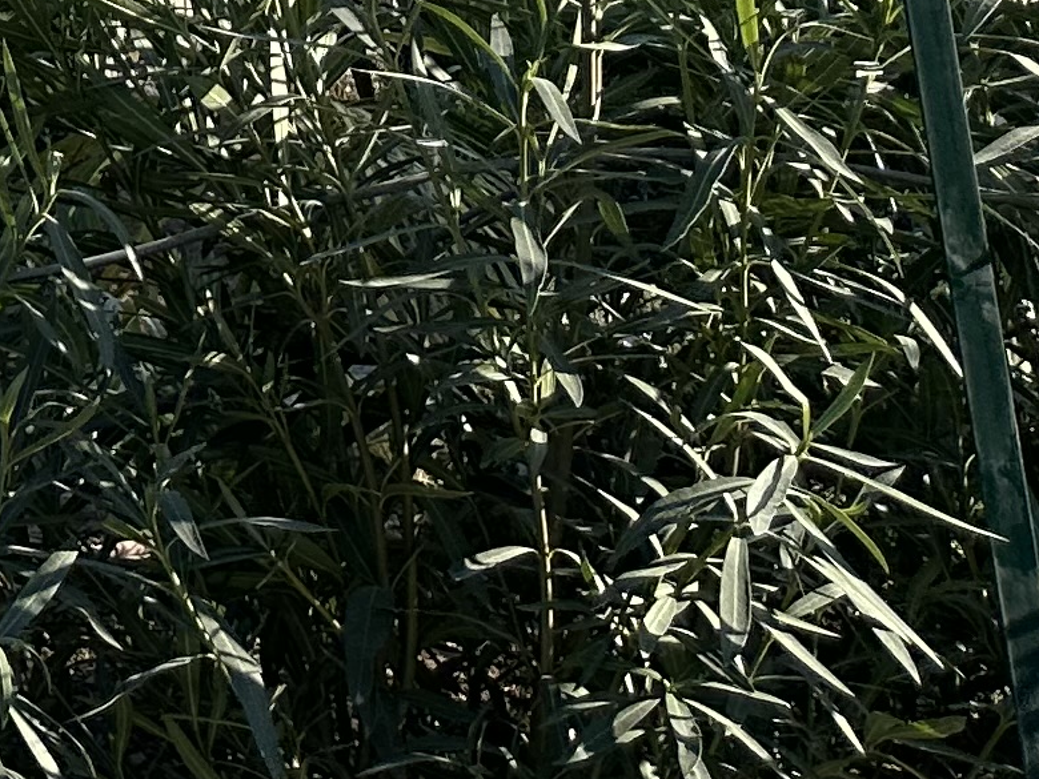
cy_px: -1096
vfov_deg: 10.3
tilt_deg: +14.0
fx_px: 3722
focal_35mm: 124
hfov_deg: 14.0
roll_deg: +1.8
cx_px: -887
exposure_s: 1/2732
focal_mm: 6.86
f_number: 1.78
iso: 80
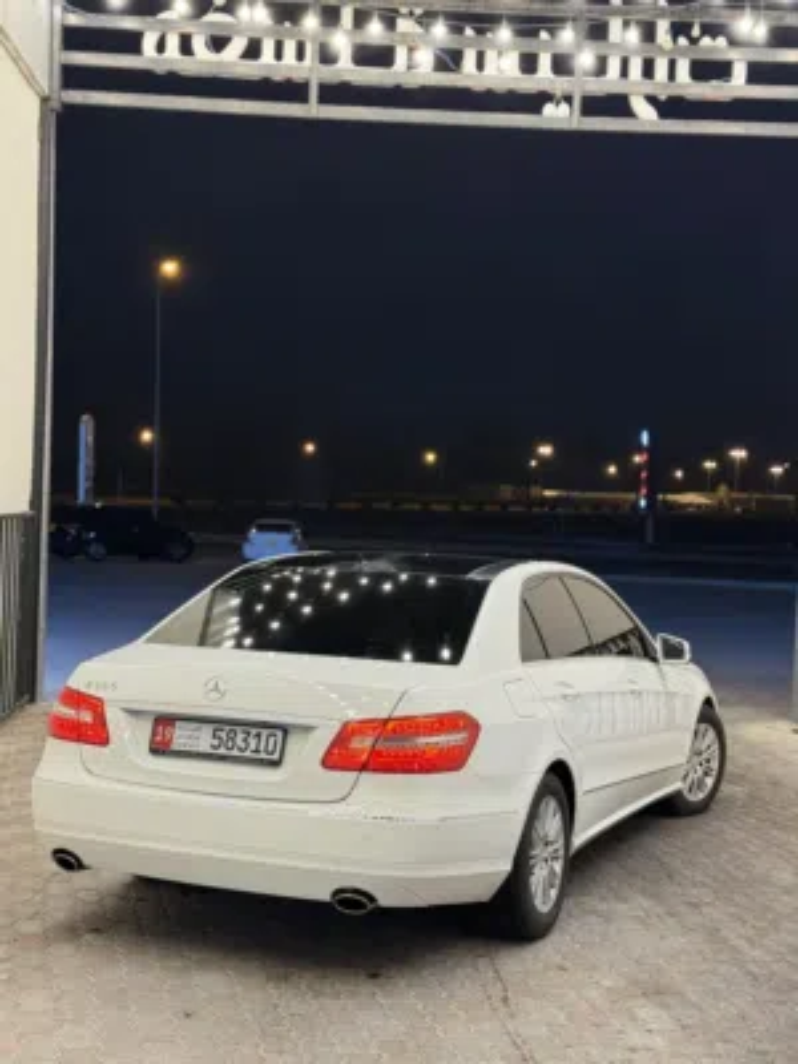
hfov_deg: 30.3
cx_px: 399
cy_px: 532
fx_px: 1475
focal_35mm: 48
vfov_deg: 39.7
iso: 160
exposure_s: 1/50
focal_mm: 6.76
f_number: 1.78
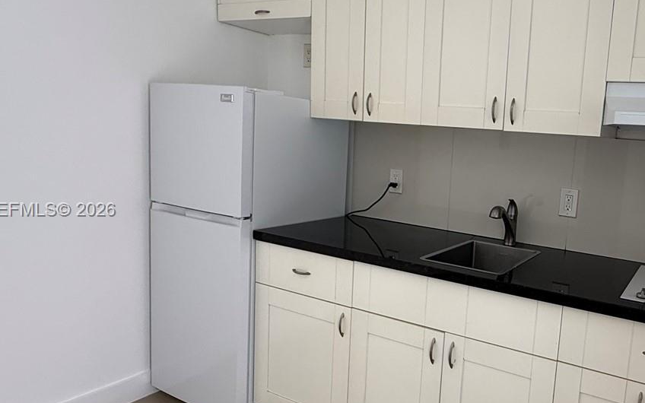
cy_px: 211
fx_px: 492
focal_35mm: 28
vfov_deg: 44.5
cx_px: 487
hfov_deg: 62.5
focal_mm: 2.22
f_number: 2.2
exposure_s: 1/99
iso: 160
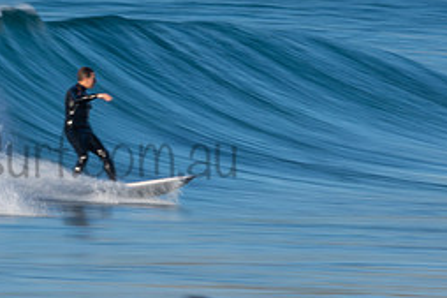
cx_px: 51
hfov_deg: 1.2
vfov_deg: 0.8
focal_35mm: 1714
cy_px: 137
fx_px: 21268
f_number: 29
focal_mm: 500
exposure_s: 1/25
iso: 100
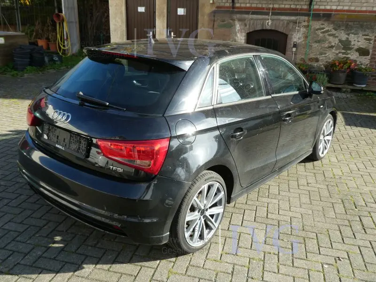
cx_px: 188
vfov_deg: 45.4
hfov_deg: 58.4
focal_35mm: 31
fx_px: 337
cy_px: 141
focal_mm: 5.4
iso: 80
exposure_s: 1/200
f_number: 3.5
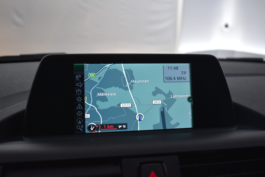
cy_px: 88
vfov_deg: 38.4
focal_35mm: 34
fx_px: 254
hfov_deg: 55.1
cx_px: 132
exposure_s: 1/60
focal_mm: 23
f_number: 3.8
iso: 900
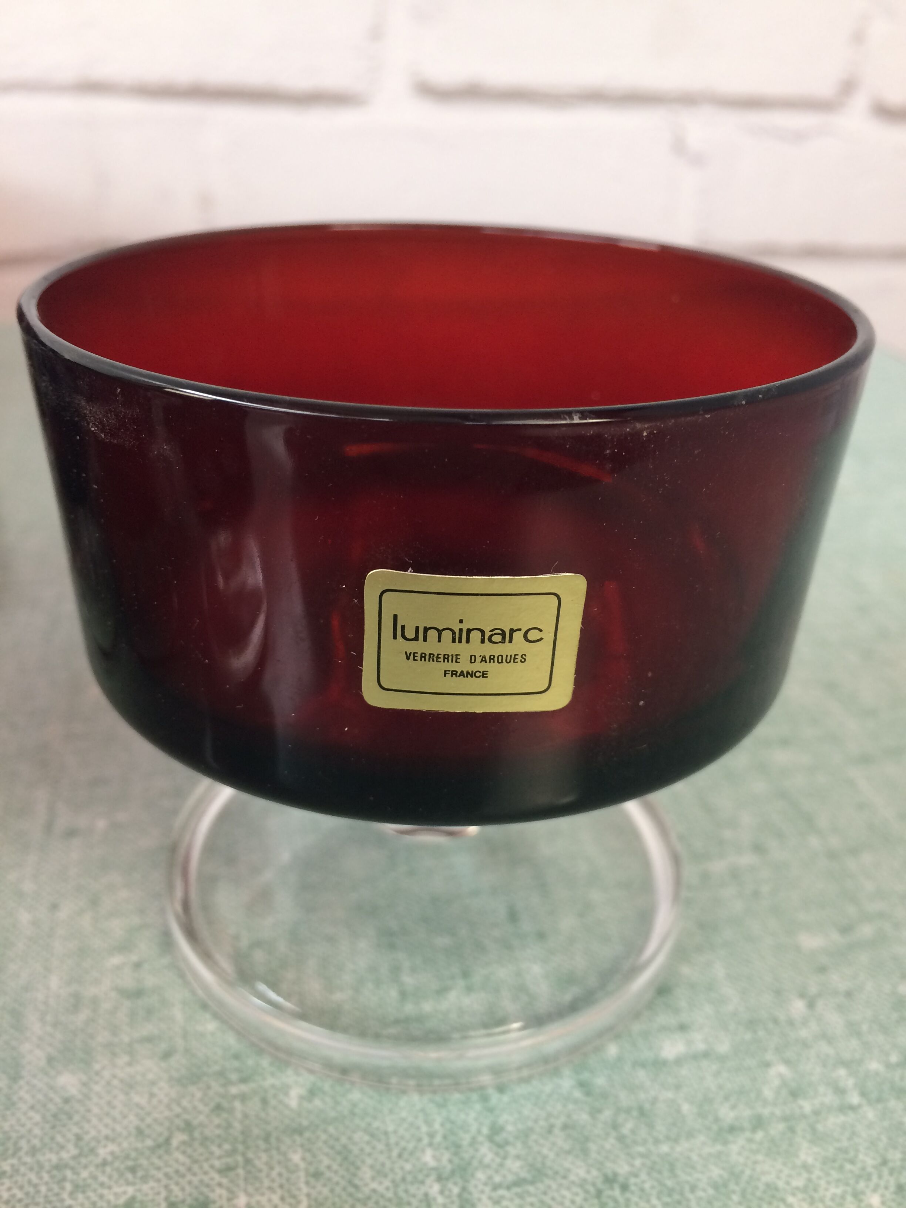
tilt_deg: -27.7
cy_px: 604
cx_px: 453
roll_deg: -0.2
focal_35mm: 29
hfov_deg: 48.2
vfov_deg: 61.7
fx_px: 1012
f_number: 2.2
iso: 50
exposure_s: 1/33
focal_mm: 4.15
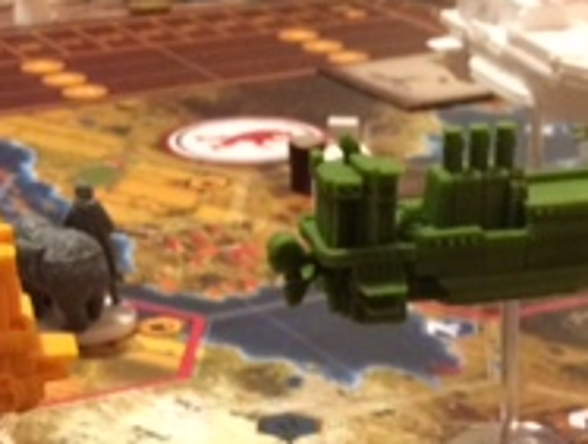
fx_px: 1685
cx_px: 450
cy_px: 727
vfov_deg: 13.8
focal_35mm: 99
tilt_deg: -34.0
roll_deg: -0.3
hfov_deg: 19.6
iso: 320
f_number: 2.2
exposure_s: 1/24
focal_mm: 4.15
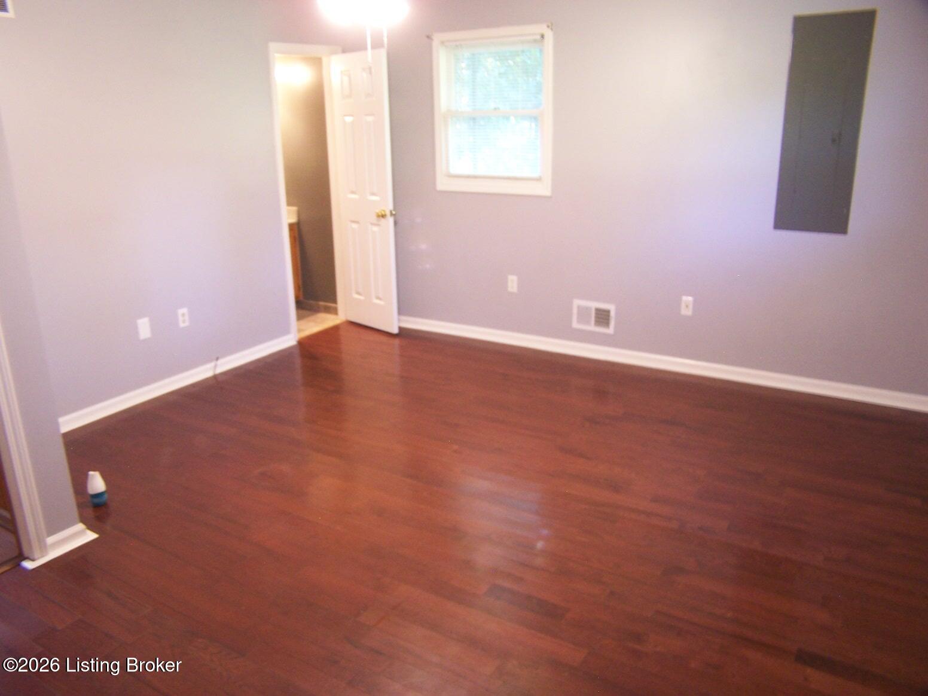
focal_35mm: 38
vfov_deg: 37.7
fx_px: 1019
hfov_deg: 49.0
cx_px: 464
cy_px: 348
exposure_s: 1/6
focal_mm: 6.3
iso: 140
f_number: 2.8
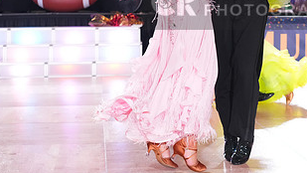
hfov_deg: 18.9
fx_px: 912
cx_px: 251
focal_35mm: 112
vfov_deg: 10.7
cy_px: 3
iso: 3200
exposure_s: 1/500
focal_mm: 57
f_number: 4
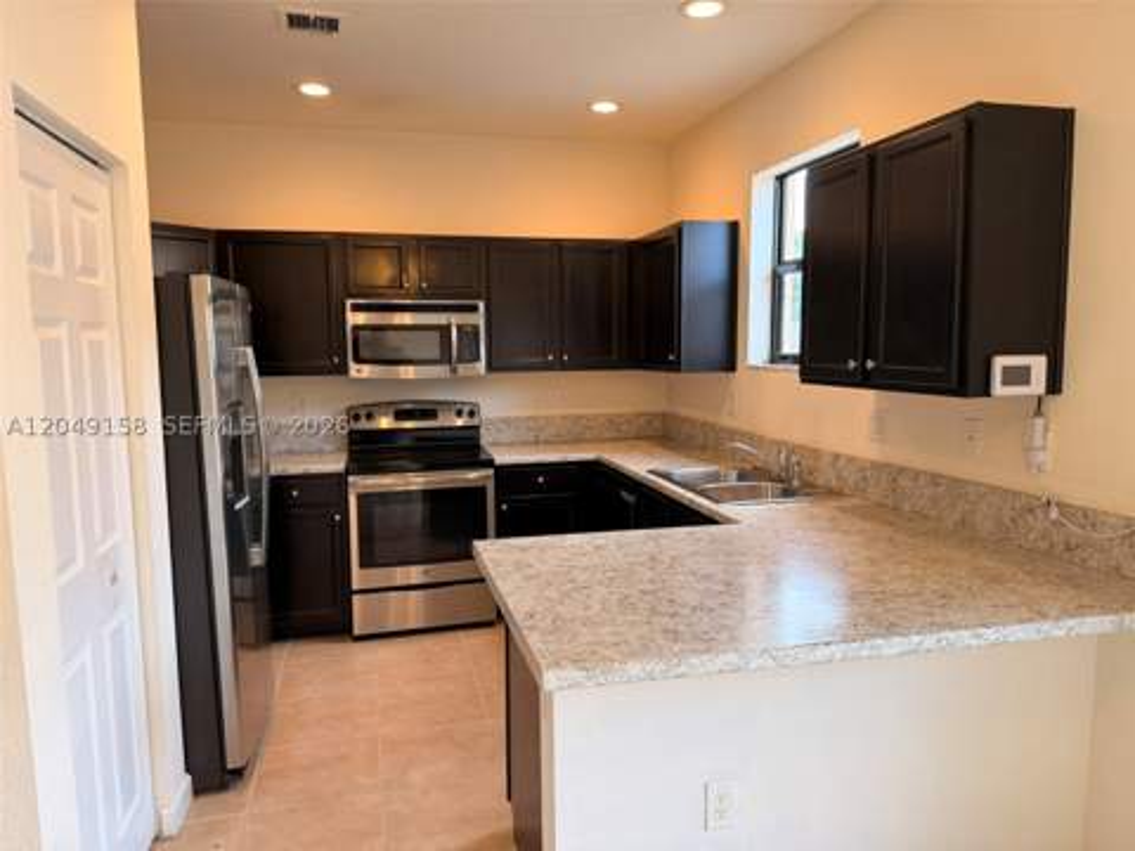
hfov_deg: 71.6
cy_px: 426
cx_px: 568
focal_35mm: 24
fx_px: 787
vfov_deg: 56.8
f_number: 1.78
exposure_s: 1/120
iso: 200
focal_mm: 6.76
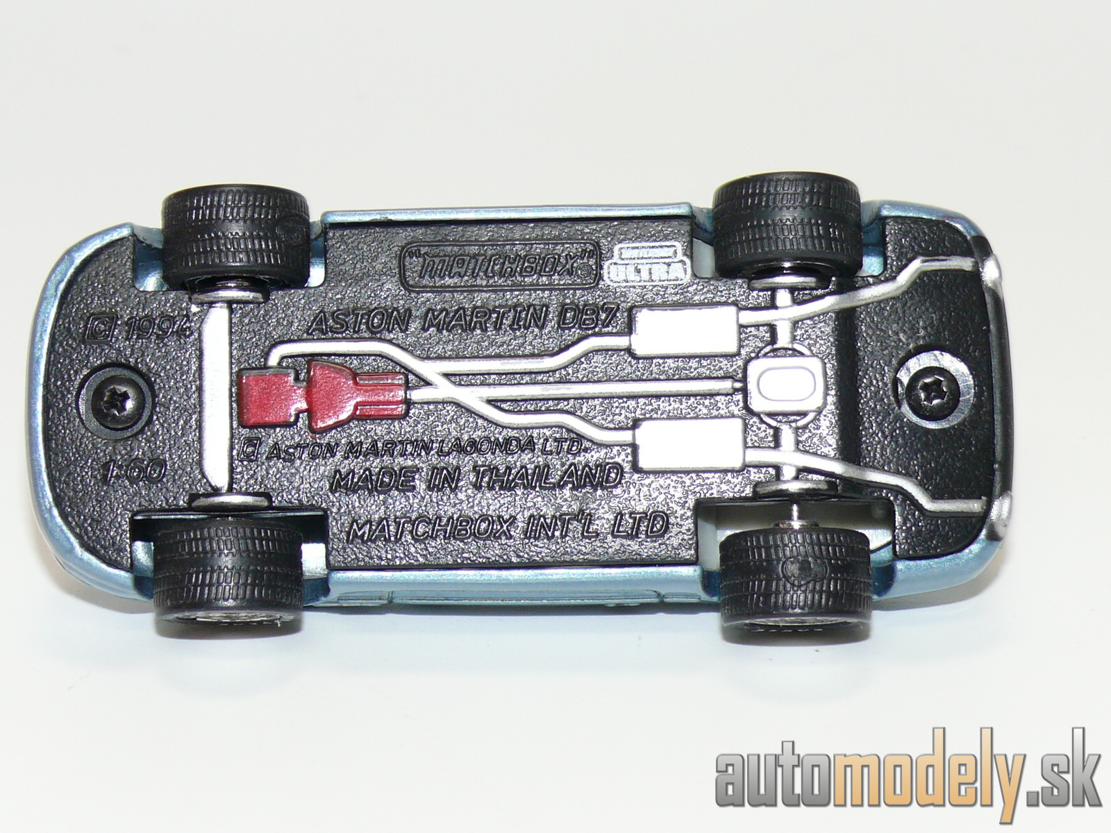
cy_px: 416
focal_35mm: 112
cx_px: 556
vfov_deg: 13.2
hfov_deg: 17.6
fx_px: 3595
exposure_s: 1/30
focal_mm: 14.1
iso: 100
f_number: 4
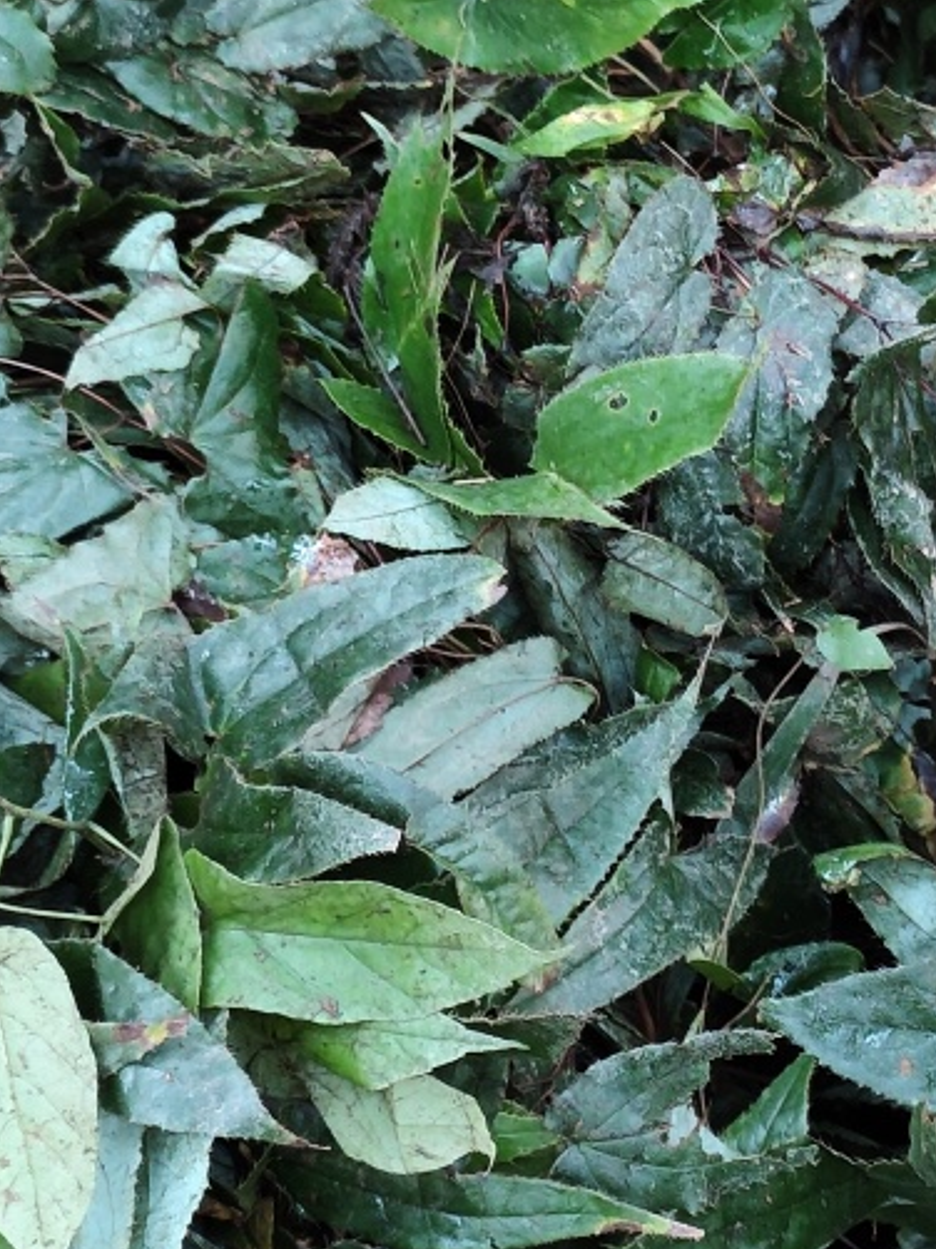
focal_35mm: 102
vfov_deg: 19.3
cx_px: 941
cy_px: 621
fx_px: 3681
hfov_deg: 14.3
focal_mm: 5.84
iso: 640
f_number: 1.6
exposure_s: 1/50
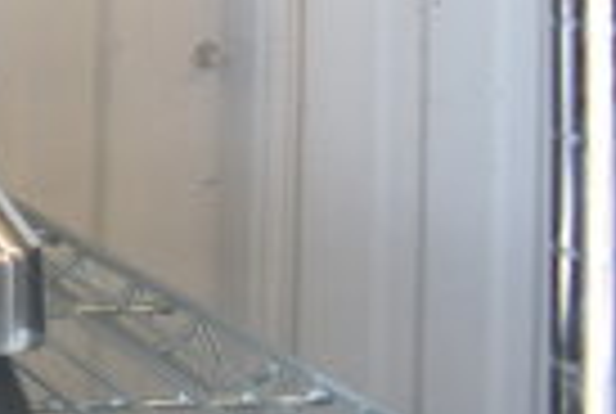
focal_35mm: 120
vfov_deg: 10.7
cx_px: -670
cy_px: -349
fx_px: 2058
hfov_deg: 14.0
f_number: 3.5
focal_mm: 18
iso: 200
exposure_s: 1/40
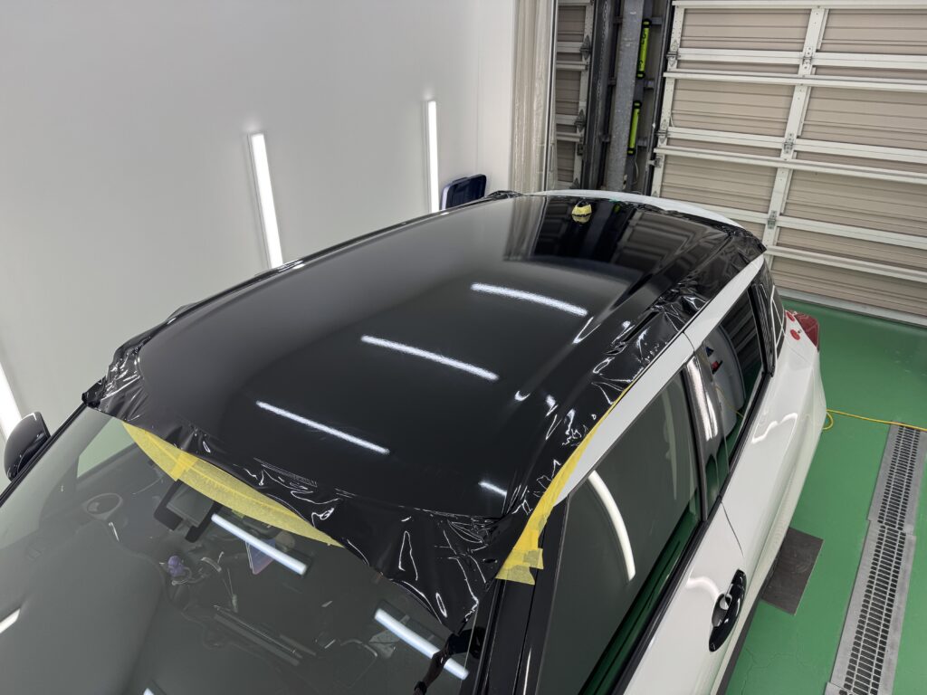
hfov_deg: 71.6
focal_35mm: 24
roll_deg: +0.5
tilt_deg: -27.6
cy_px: 348
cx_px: 464
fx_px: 643
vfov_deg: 56.8
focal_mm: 6.76
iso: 64
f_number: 1.78
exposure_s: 1/167
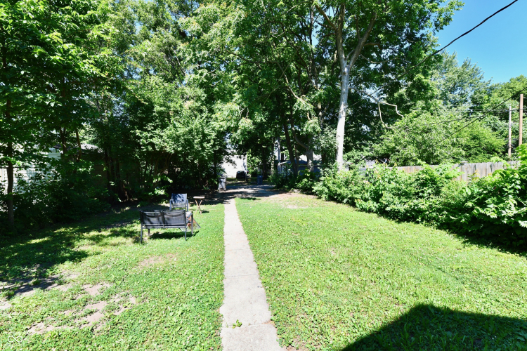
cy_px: 176
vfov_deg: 73.7
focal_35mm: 16
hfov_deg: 96.7
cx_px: 264
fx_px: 234
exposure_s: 1/400
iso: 640
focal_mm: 16
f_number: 10
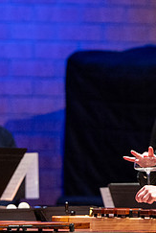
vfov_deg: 2.9
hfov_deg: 1.9
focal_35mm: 722
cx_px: 151
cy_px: 106
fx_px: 4673
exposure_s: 1/320
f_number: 2.8
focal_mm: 200
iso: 1600
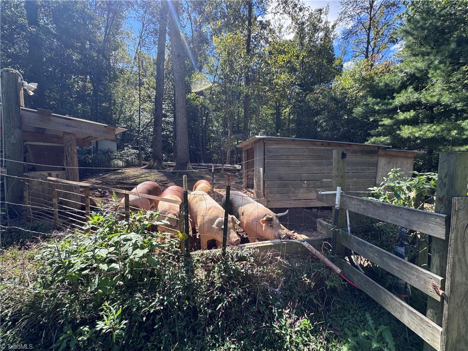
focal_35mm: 14
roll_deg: +0.8
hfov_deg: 102.1
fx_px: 189
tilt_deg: -3.7
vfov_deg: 85.7
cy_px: 176
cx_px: 234
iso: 40
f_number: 2.2
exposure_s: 1/485
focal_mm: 2.22
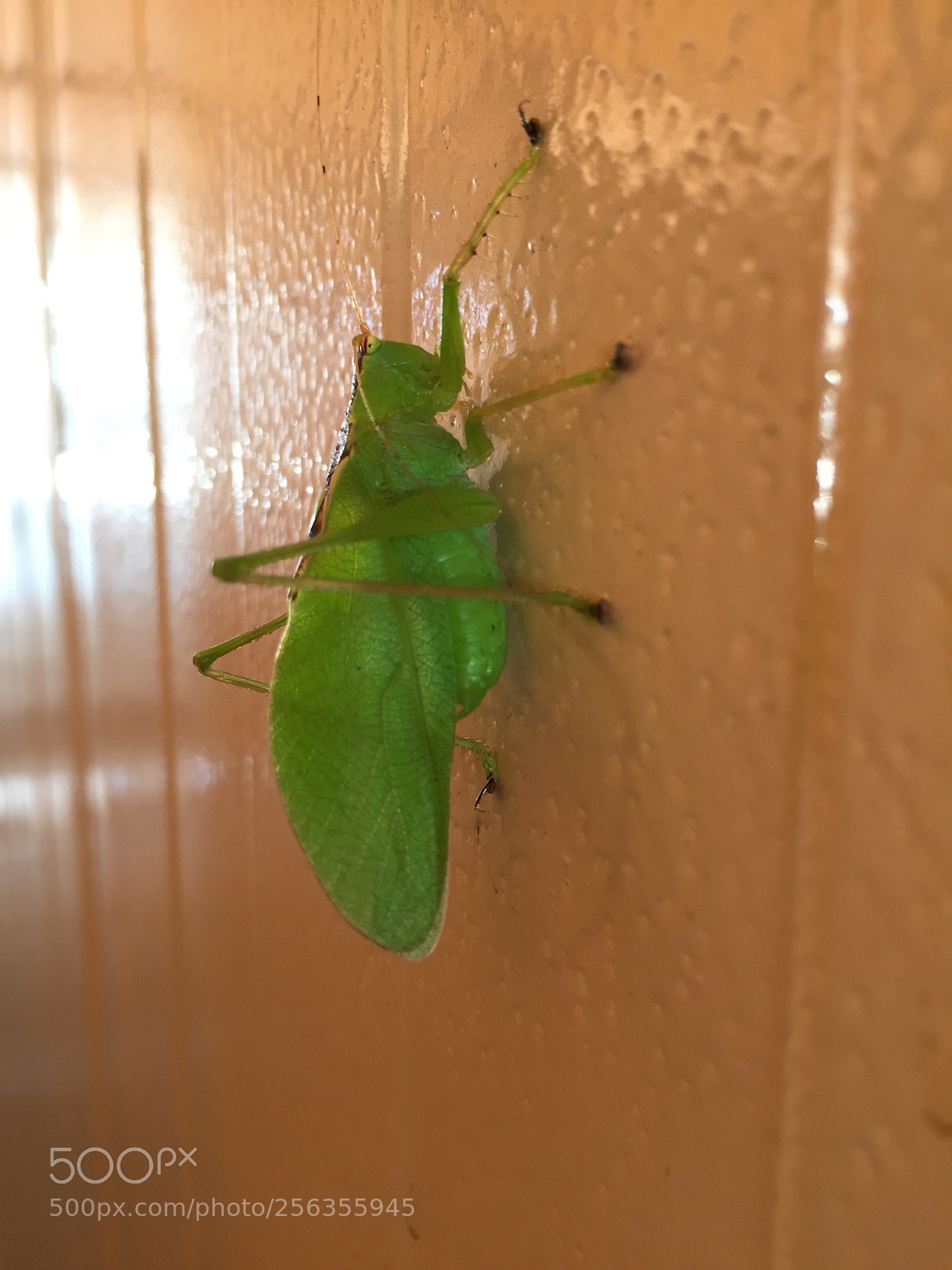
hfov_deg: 48.2
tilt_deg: -10.4
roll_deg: -0.3
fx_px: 1063
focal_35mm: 29
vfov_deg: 61.7
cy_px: 635
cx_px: 476
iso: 32
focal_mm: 4.15
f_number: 2.2
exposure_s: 1/33
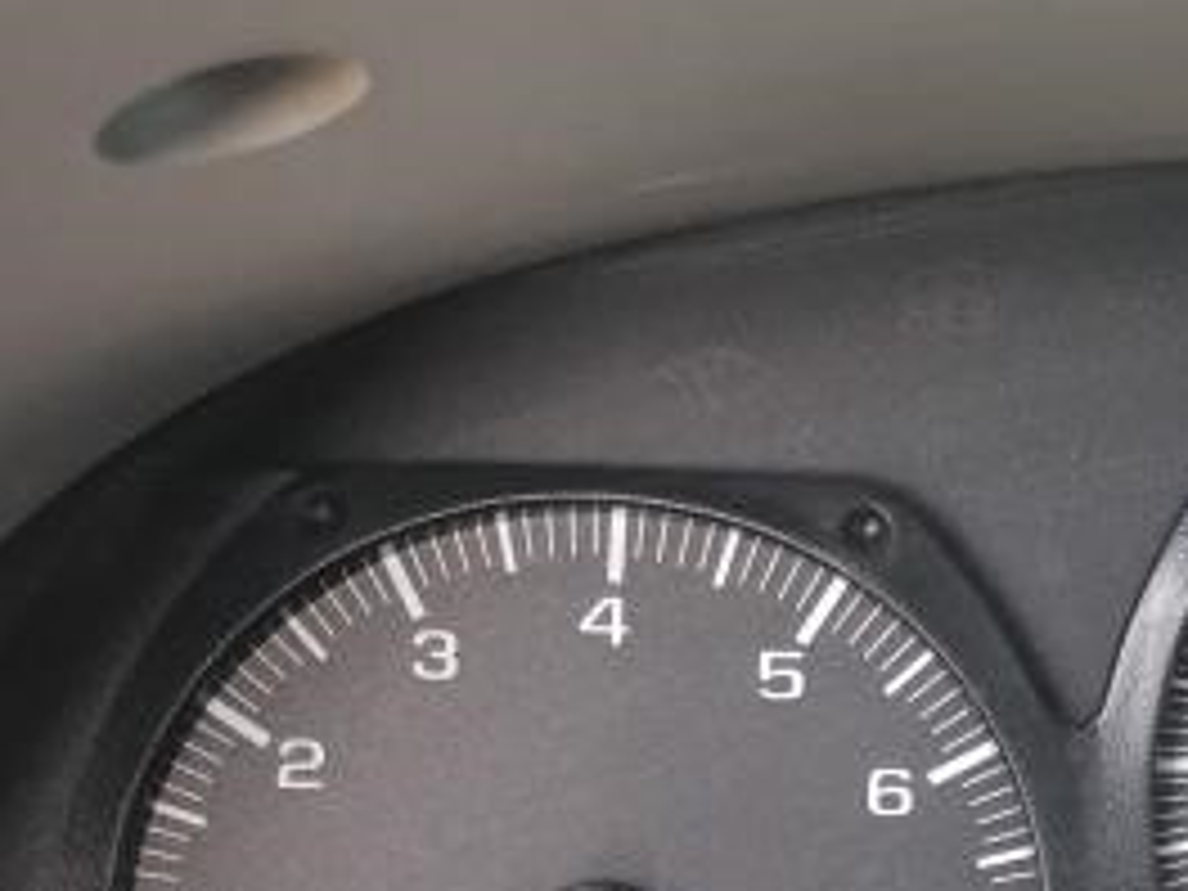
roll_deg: -4.3
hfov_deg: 21.6
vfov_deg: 17.3
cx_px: 1359
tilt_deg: -28.8
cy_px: 688
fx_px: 2917
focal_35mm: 85
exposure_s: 1/30
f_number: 1.8
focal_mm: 3.99
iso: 32
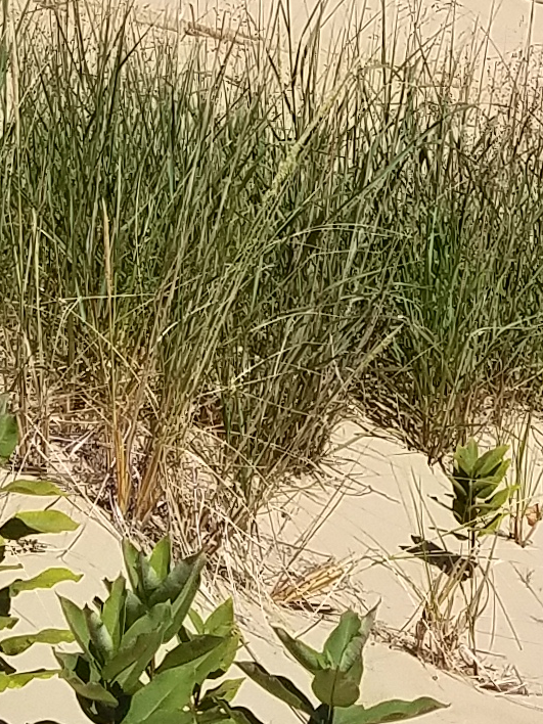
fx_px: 3095
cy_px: -382
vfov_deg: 12.6
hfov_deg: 9.5
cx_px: 968
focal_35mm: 148
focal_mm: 4.2
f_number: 1.7
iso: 50
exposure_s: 1/3896
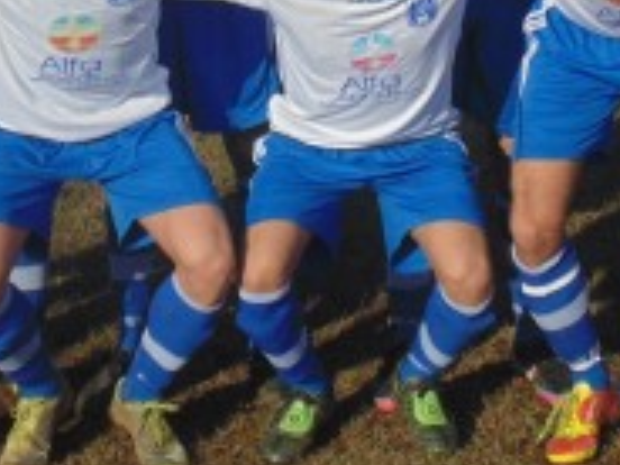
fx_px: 2185
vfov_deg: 11.9
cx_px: 280
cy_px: -113
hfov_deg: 16.1
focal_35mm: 122
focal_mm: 6.2
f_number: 10.7
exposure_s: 1/125
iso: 80
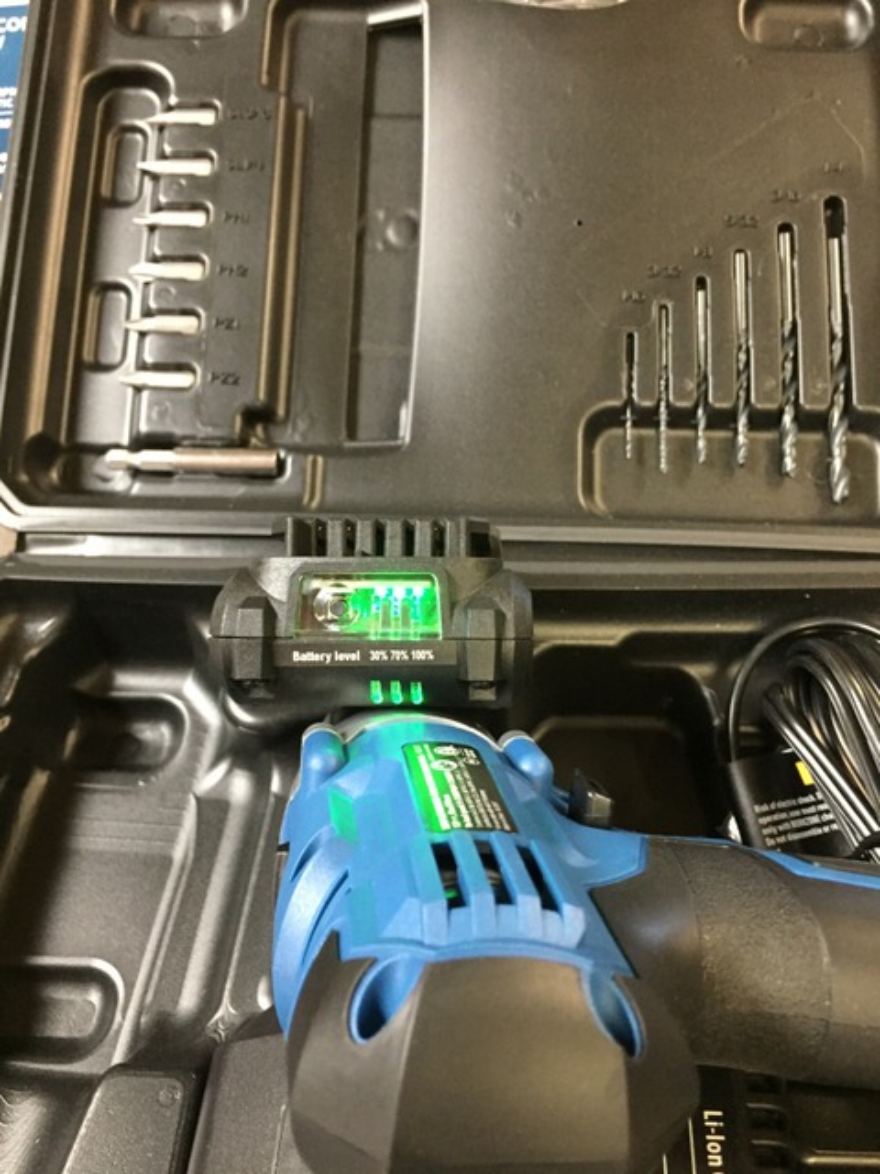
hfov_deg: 48.2
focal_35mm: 29
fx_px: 983
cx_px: 440
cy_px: 587
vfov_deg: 61.7
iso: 250
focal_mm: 4.15
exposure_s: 1/15
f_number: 2.2
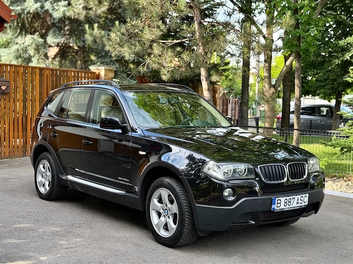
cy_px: 132
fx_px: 489
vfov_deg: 30.3
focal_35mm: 48
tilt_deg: -2.9
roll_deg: +0.2
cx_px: 176
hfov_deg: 39.7
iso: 80
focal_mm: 6.76
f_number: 1.78
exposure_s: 1/319
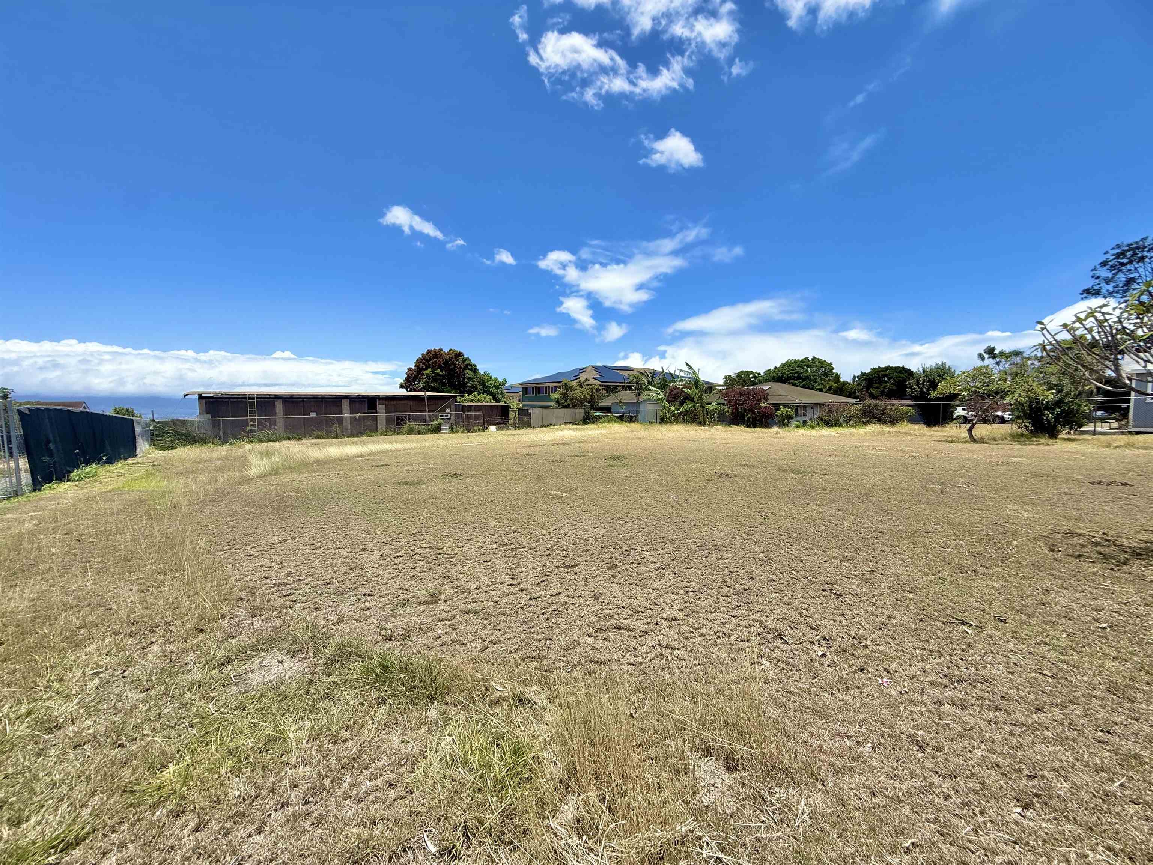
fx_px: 466
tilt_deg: -3.2
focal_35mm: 14
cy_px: 432
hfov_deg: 102.1
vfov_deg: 85.7
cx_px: 576
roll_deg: +0.5
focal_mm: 2.22
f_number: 2.2
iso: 50
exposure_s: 1/2506
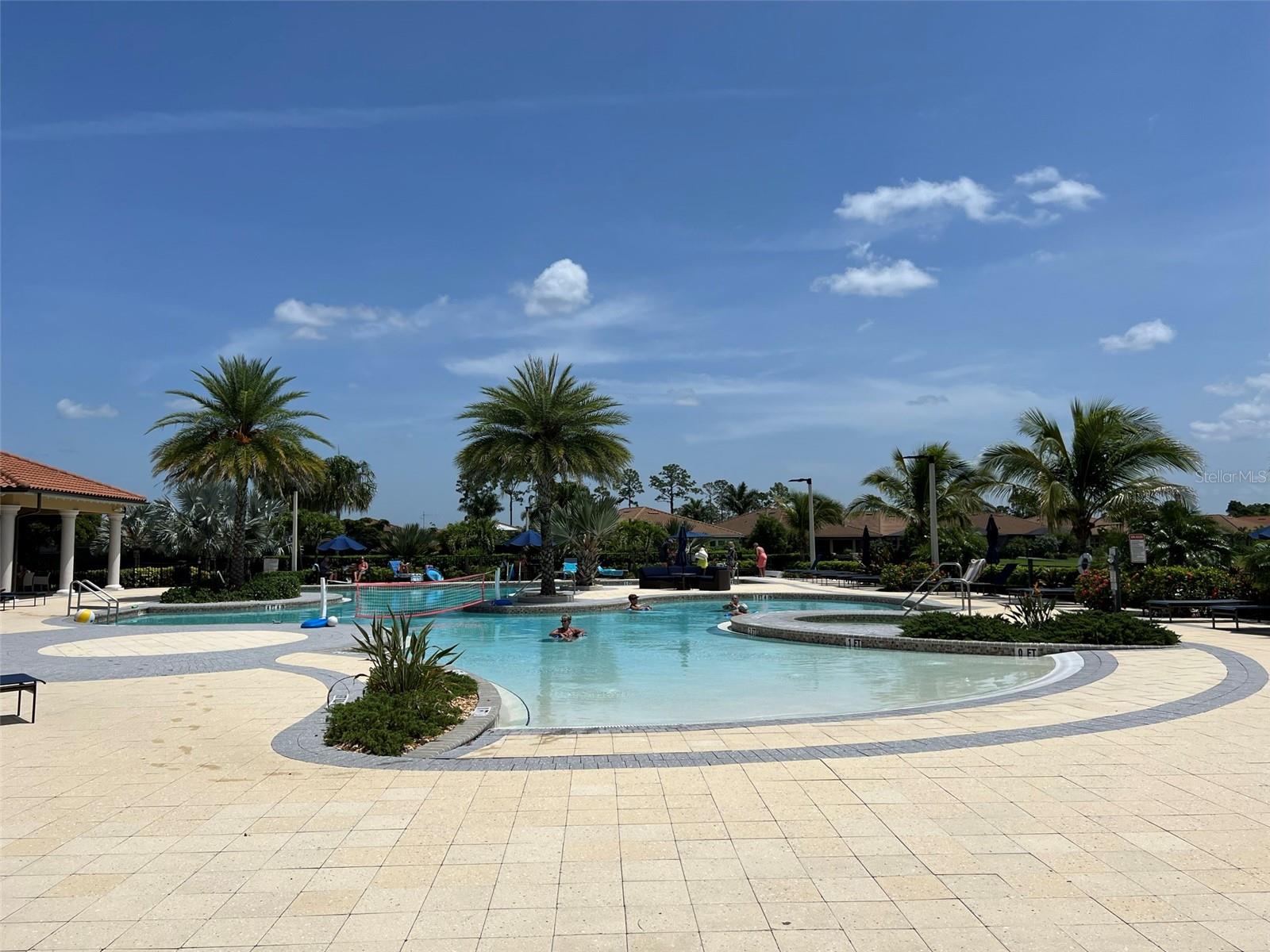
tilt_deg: +4.7
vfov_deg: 53.1
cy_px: 476
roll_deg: +0.0
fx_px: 954
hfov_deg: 67.3
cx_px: 635
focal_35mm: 26
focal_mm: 5.7
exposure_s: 1/10309
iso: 50
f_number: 1.5
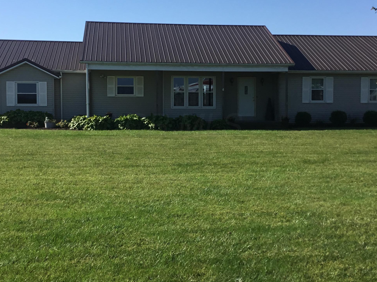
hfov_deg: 39.7
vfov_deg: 30.2
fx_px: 523
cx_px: 184
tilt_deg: -3.2
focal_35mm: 48
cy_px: 125
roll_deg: +0.7
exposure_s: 1/1481
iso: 25
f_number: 2.4
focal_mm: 3.3
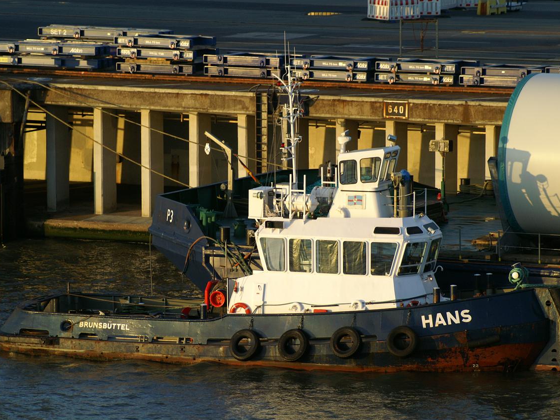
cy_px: 210
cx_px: 288
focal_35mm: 327
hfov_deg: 6.1
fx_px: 5289
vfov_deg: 4.5
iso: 400
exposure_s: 1/500
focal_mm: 200
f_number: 5.6
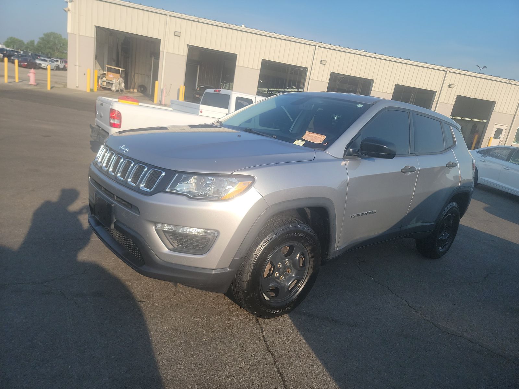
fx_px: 360
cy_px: 194
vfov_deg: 56.8
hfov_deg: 71.6
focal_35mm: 24
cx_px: 260
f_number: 1.8
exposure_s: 1/673
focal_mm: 6.7
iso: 50
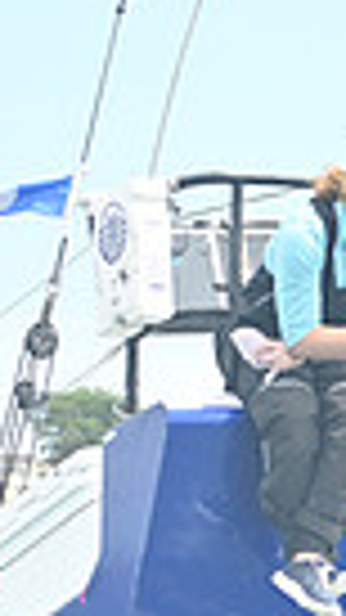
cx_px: 1285
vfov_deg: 7.0
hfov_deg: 3.7
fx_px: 5059
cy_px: 380
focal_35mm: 310
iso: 250
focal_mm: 70
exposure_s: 1/1250
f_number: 4
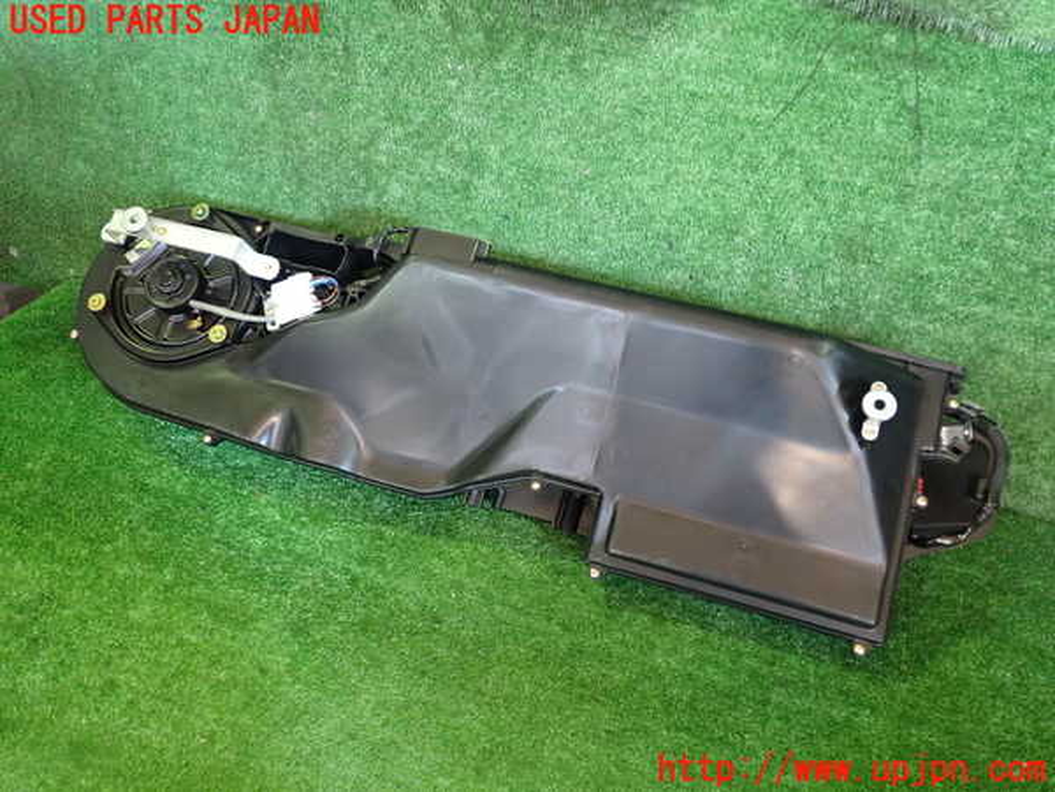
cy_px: 396
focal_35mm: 30
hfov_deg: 60.0
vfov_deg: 46.8
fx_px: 914
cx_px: 528
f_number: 2.3
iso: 640
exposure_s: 1/30
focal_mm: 5.4
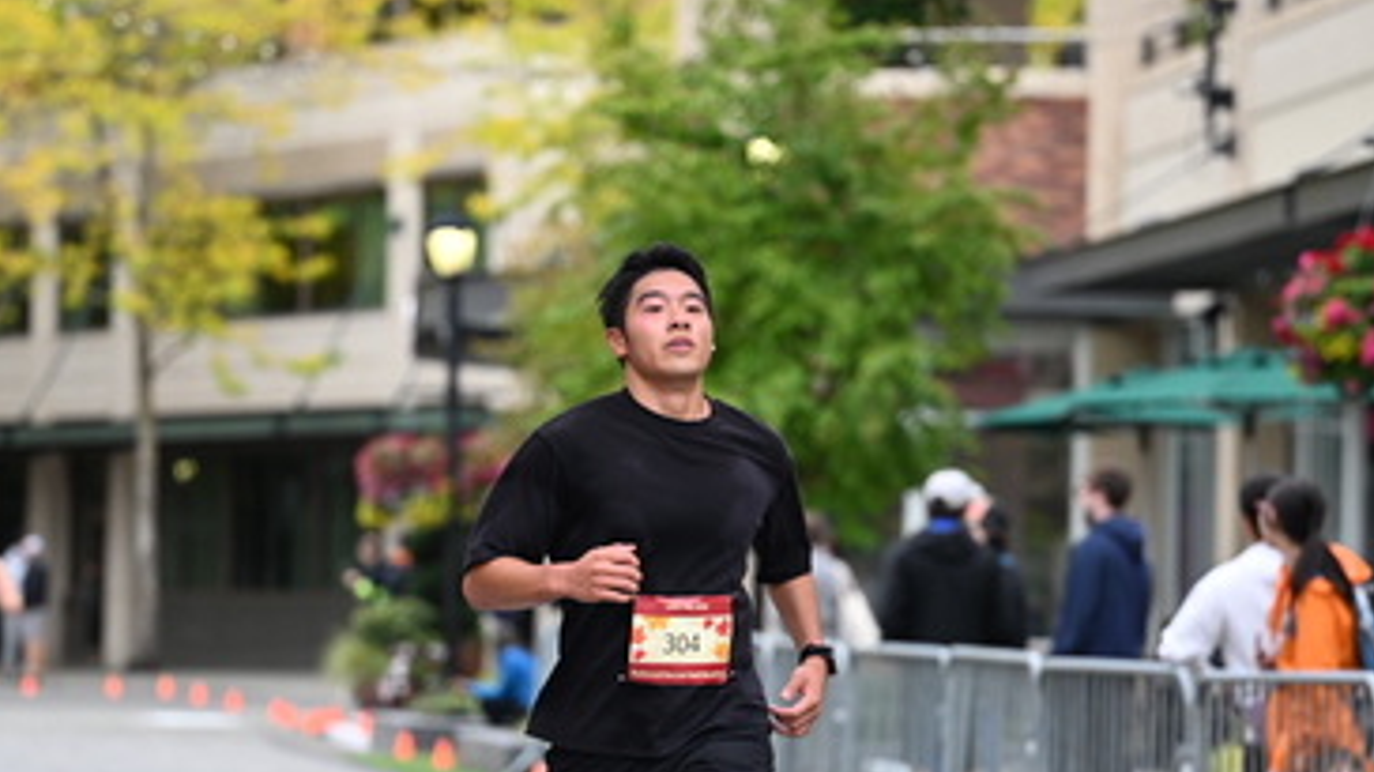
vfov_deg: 7.3
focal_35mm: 166
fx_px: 6046
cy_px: 516
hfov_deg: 13.0
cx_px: 687
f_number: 2.8
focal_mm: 105
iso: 640
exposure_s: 1/2000
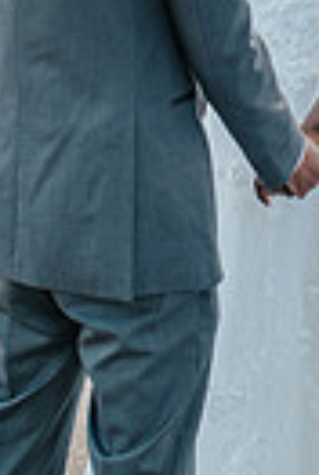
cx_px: 384
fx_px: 1587
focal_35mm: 120
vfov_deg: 16.5
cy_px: -47
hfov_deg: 11.3
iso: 560
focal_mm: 35
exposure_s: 1/1250
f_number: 3.2
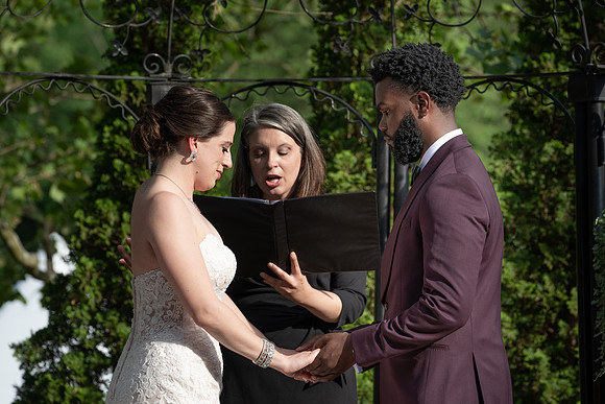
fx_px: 3855
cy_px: 198
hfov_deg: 9.0
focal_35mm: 229
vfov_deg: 6.0
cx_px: 333
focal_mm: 198
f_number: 5.6
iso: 50
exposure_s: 1/200
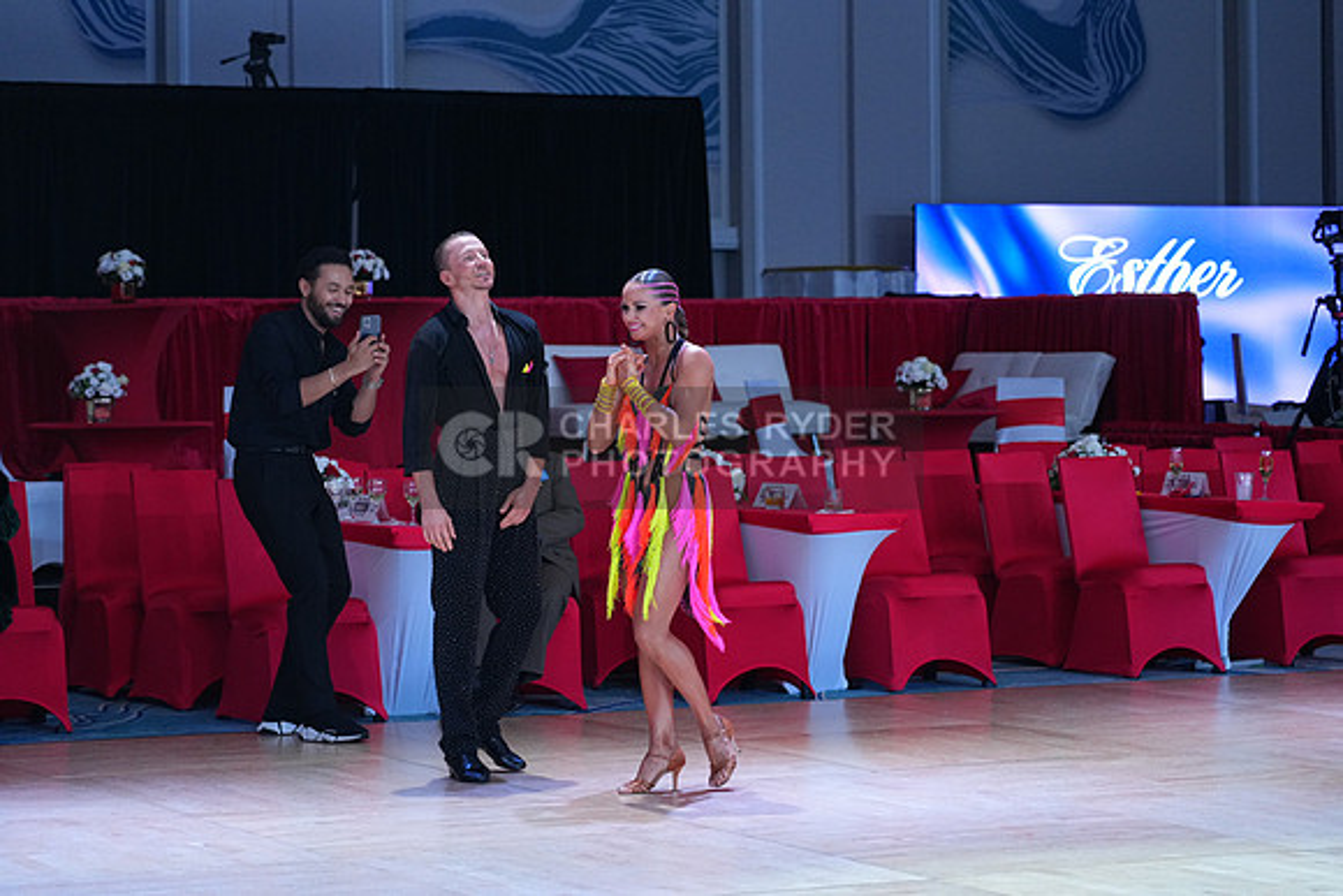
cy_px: 448
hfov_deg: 19.5
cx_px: 672
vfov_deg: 13.0
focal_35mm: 105
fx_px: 3918
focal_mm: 105
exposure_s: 1/200
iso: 2500
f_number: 4
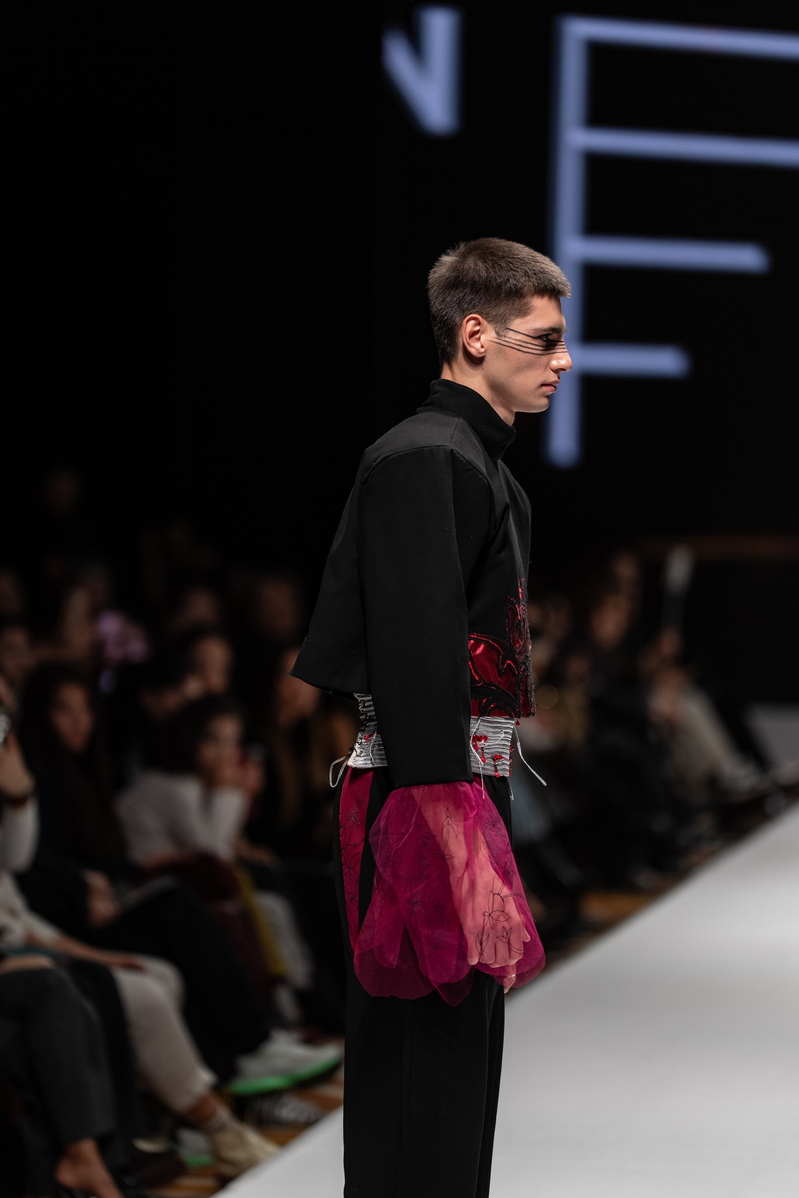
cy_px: 599
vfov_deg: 12.1
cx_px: 400
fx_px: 5642
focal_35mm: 170
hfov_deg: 8.1
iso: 200
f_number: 2.8
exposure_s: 1/320
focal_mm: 169.5
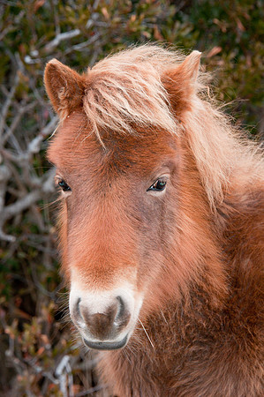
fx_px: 2646
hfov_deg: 5.7
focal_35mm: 240
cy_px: 198
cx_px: 132
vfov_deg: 8.6
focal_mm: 160
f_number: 8
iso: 400
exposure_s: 1/60
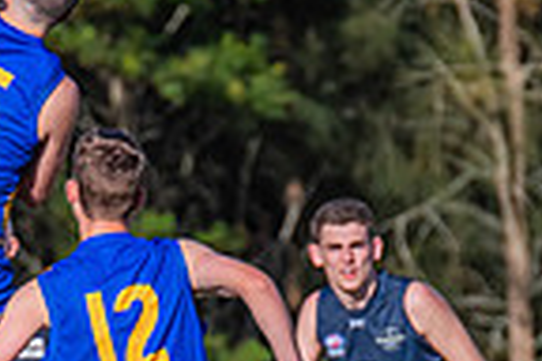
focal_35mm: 1751
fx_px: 26360
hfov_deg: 1.2
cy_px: 310
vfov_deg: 0.8
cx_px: -49
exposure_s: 1/2000
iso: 800
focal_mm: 420
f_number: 8
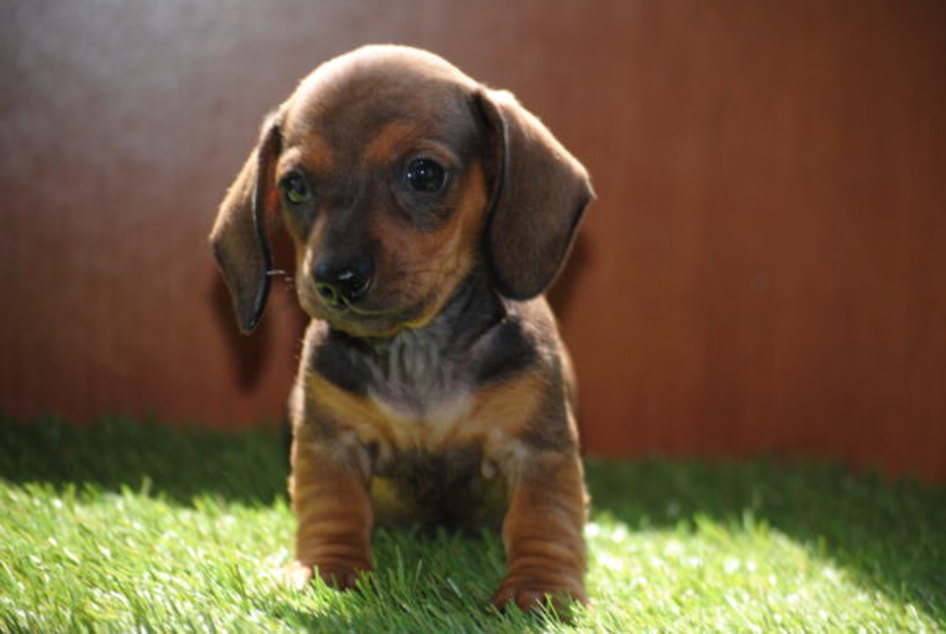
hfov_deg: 14.8
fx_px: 3632
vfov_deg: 10.0
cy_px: 317
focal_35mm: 138
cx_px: 473
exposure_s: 1/125
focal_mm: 92
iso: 180
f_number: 4.5
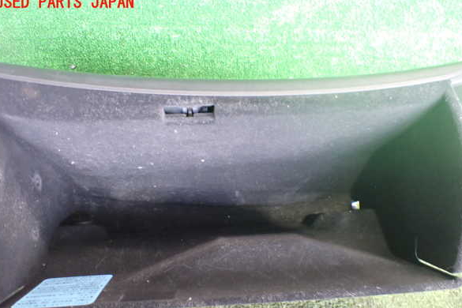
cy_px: 171
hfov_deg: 58.7
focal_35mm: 32
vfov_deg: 41.1
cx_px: 227
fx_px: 411
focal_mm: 5.4
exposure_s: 1/30
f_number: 2.3
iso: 1000
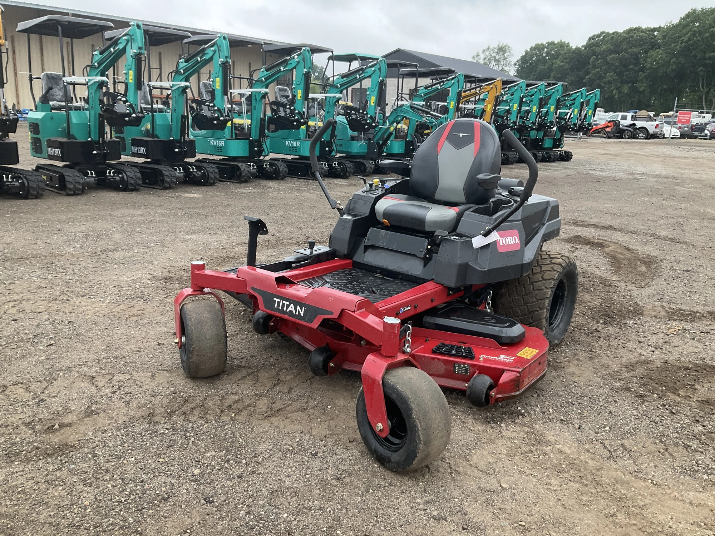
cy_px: 268
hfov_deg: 61.7
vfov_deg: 48.2
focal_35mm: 29
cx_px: 358
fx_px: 599
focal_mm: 3
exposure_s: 1/172
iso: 32
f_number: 1.8
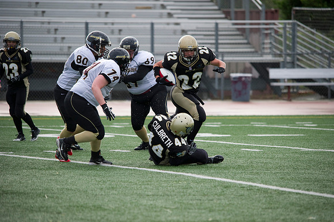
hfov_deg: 5.9
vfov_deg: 3.9
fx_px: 3245
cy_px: 111
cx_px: 167
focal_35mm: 350
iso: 1400
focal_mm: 350
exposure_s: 1/1000
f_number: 6
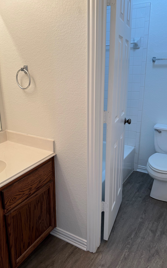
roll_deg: +1.1
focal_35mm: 28
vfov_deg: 66.5
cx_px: 70
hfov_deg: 44.4
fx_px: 204
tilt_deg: -16.7
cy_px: 132
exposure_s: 1/120
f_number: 1.78
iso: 100
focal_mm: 6.86
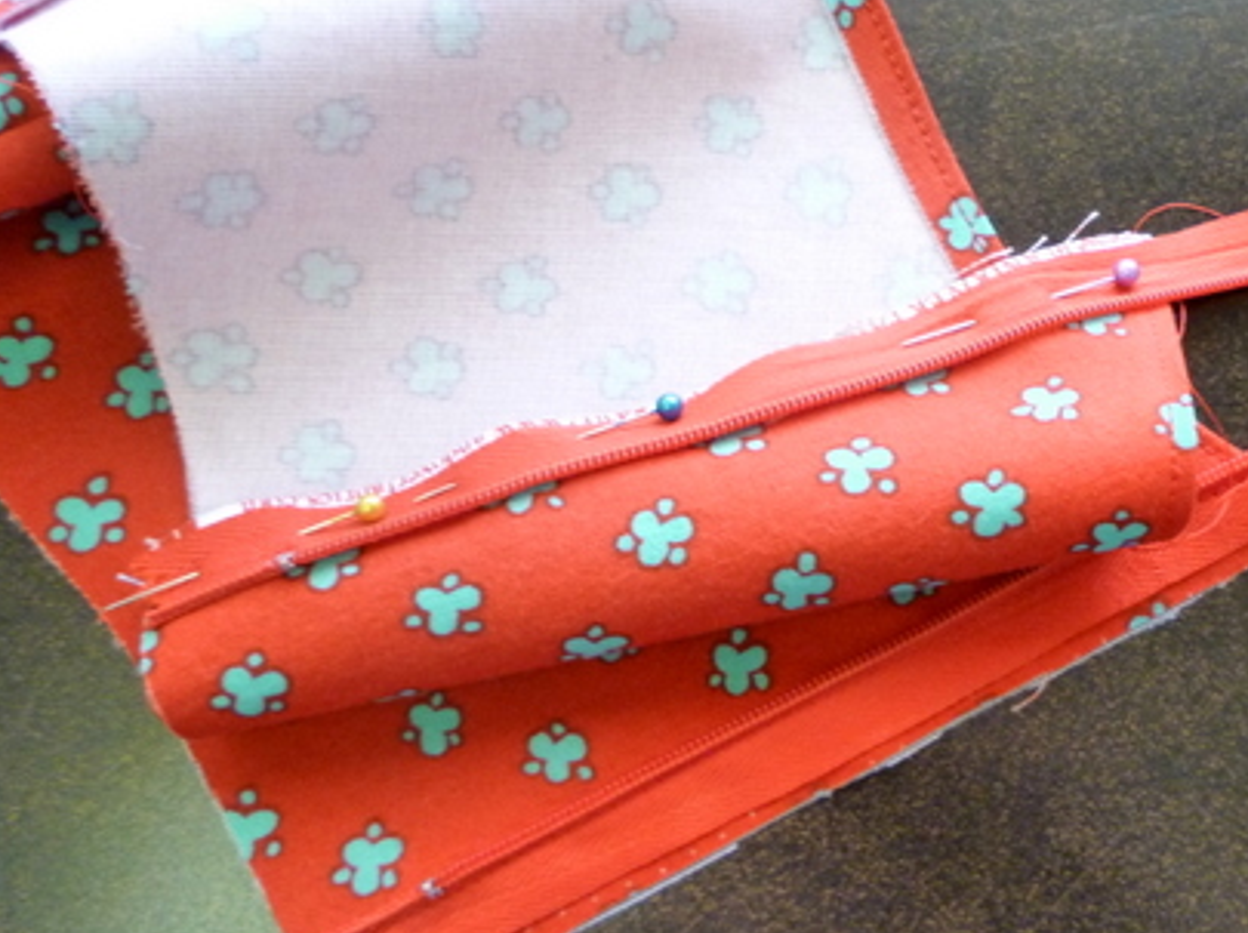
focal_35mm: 43
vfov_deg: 33.5
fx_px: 1549
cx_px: 909
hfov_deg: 42.8
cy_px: 487
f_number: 3.3
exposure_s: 1/30
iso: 400
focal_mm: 5.2
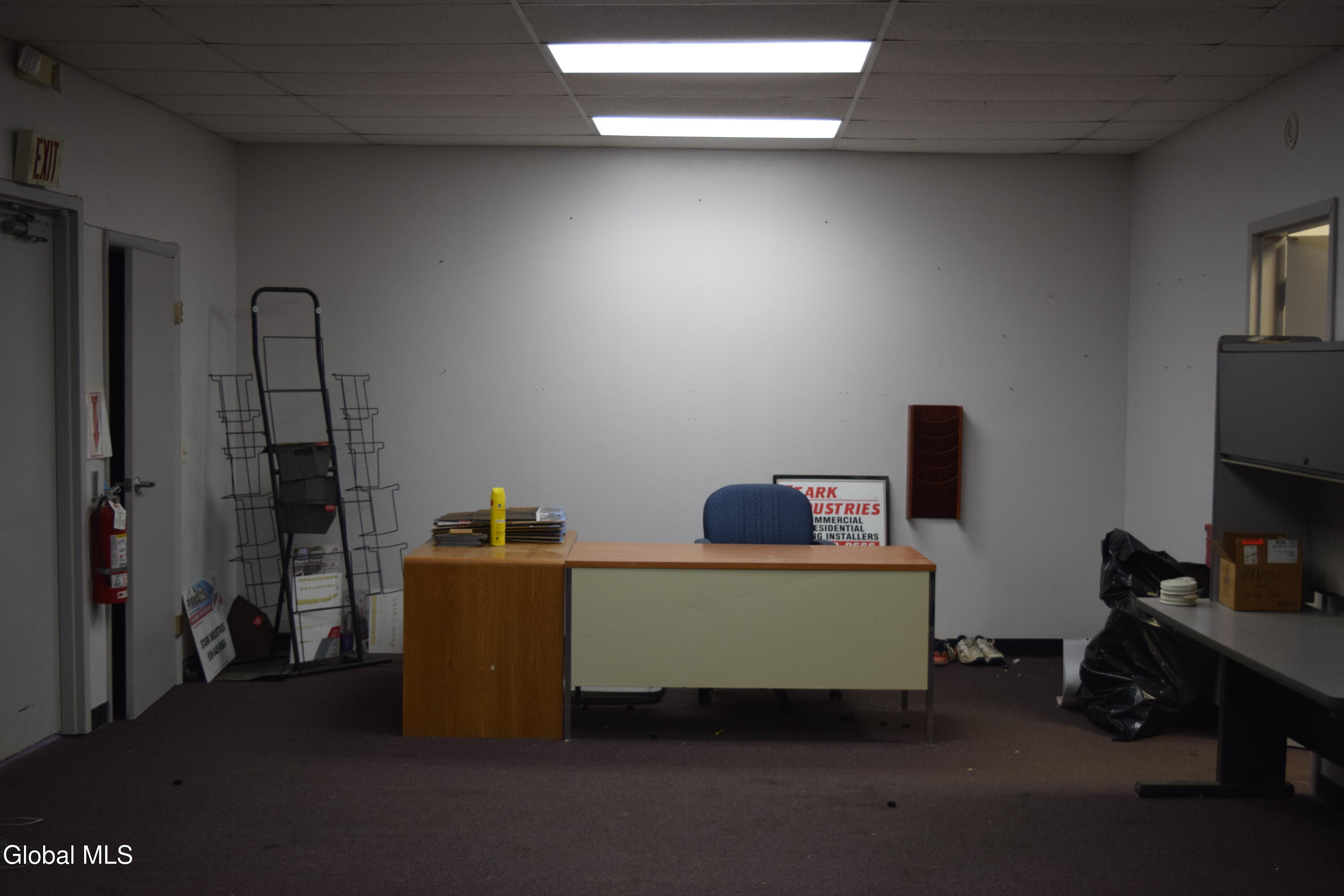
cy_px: 448
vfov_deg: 29.9
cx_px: 672
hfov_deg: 43.6
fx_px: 1680
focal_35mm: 45
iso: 720
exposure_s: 1/60
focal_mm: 30
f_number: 4.2
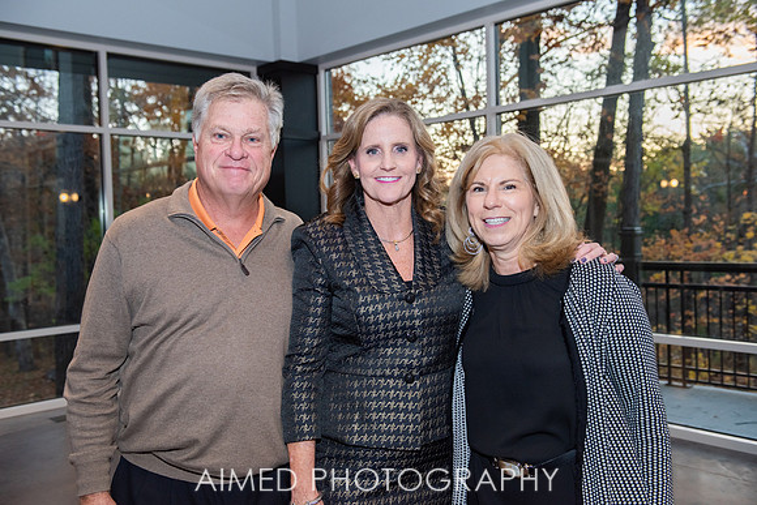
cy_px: 251
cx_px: 373
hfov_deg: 54.8
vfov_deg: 38.2
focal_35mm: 35
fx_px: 730
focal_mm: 34
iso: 800
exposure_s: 1/250
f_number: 4
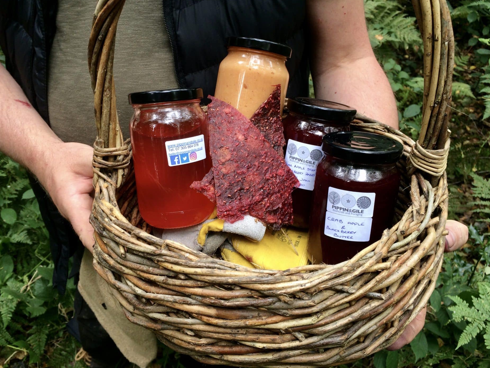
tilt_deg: -39.6
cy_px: 170
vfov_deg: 44.1
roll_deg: +1.0
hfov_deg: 56.8
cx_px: 237
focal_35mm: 32
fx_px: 453
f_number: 2.2
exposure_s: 1/33
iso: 50
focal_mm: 4.15
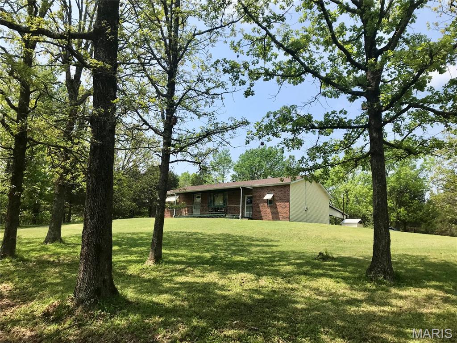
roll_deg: -2.6
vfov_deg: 49.7
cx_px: 228
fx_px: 370
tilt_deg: +13.2
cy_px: 172
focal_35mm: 28
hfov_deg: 63.4
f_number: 1.8
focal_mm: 3.99
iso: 20
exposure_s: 1/1996
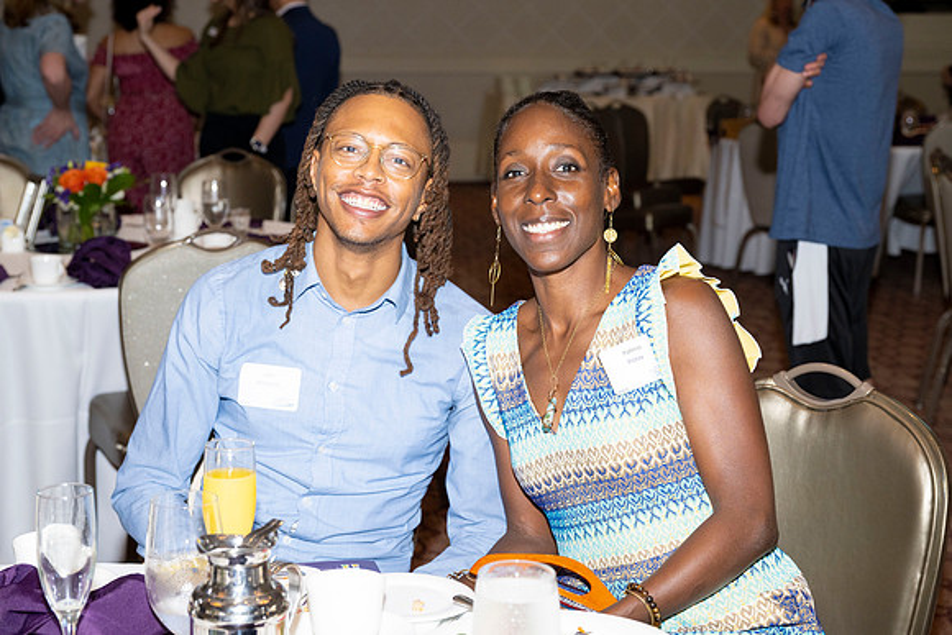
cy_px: 318
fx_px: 1613
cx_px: 476
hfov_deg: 32.9
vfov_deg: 22.3
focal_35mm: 61
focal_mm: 61
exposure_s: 1/160
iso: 1000
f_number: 5.6
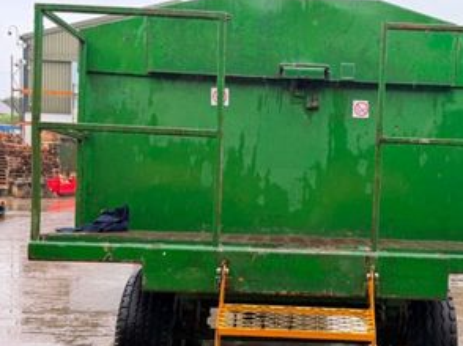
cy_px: 228
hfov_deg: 38.4
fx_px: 655
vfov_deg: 29.4
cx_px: 318
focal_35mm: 49
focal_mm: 6.76
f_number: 1.78
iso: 80
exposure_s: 1/225
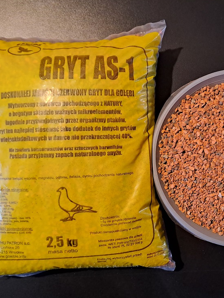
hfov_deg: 41.0
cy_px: 150
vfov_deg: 54.0
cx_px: 158
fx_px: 293
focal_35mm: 34
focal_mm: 4.65
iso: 400
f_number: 1.8
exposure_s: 1/33
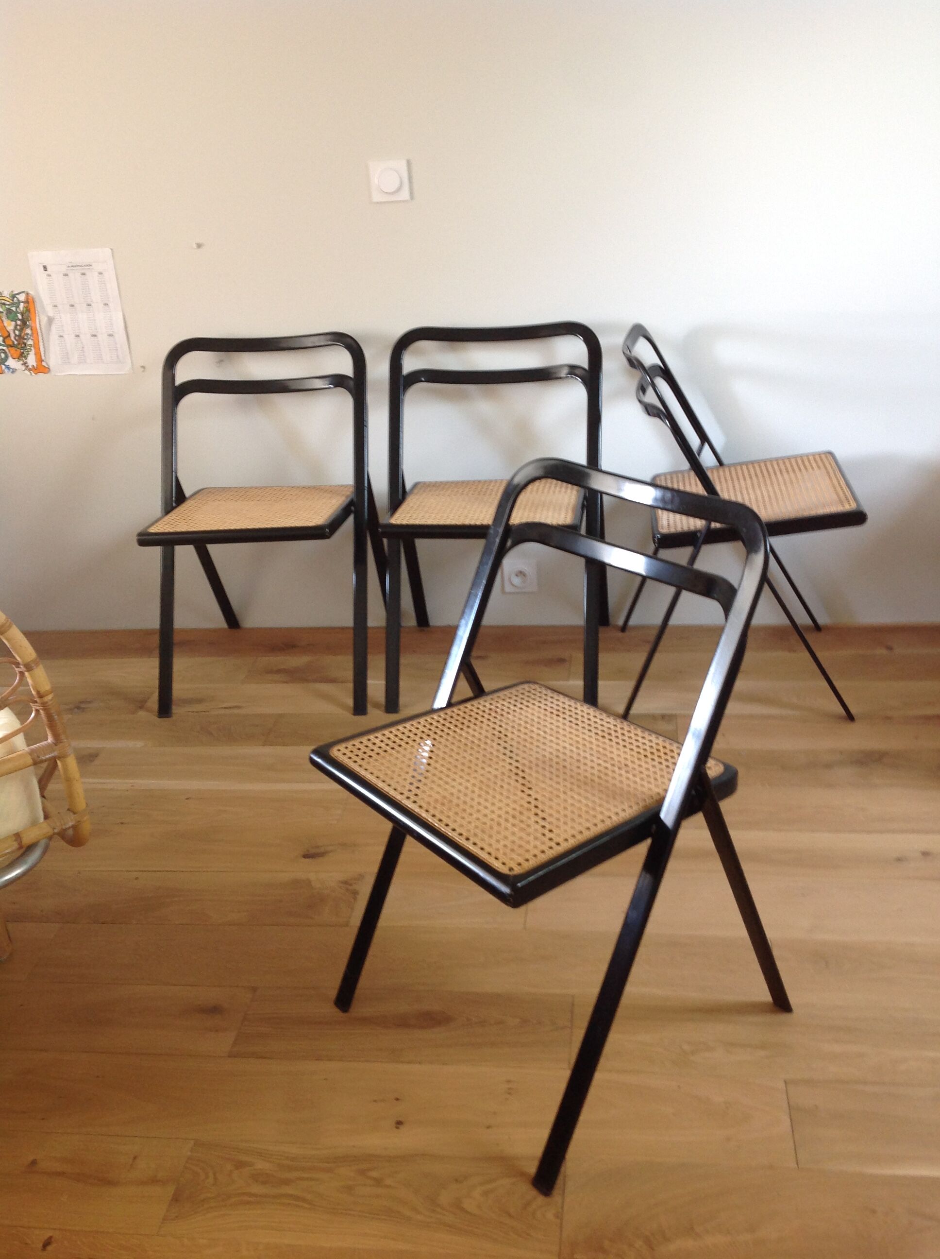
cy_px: 630
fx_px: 1271
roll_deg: +4.2
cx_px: 470
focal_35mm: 35
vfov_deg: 52.7
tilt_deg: -22.5
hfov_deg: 40.6
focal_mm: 4.28
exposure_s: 1/15
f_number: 2.4
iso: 80
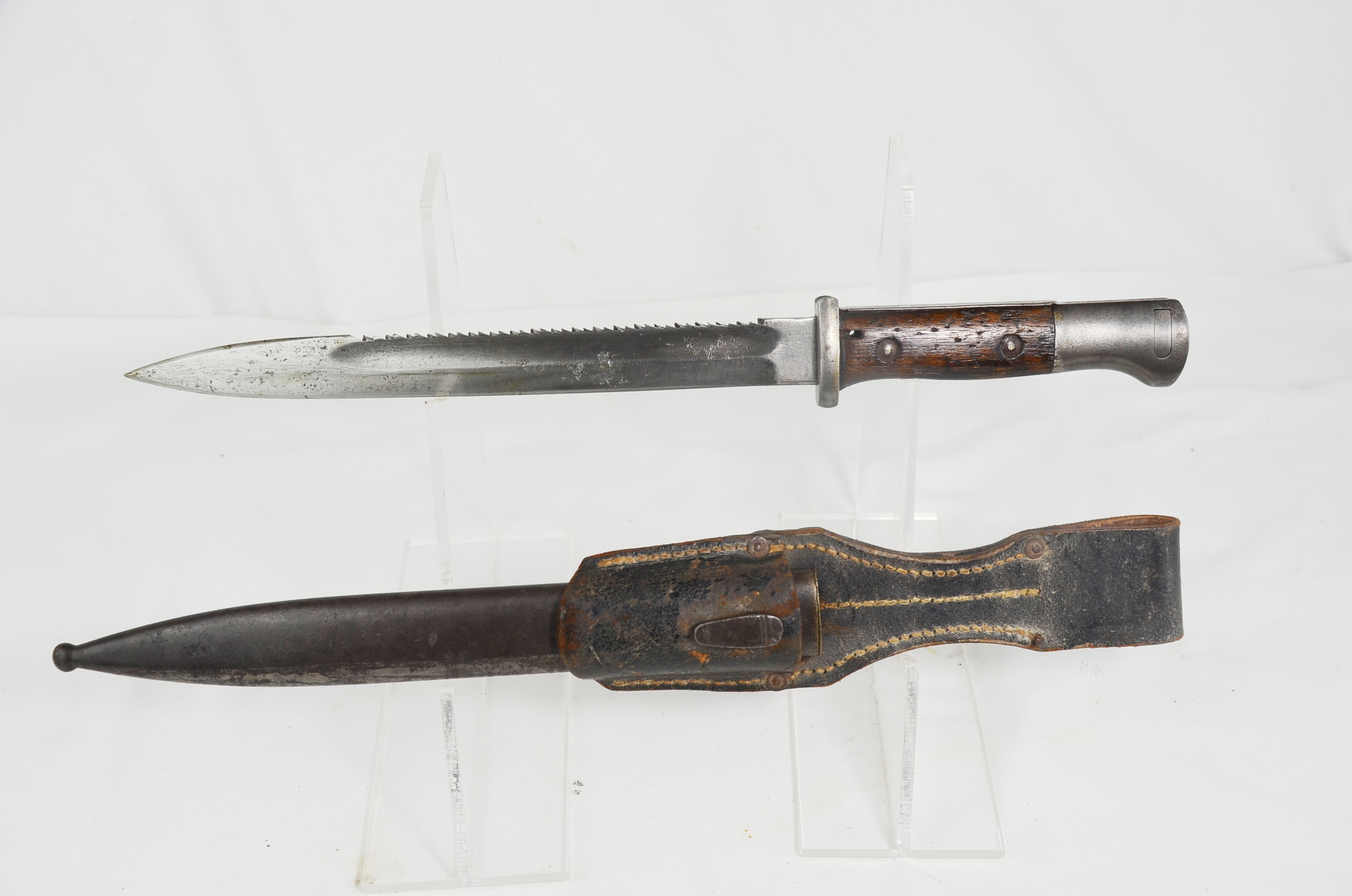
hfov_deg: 49.6
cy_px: 448
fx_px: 1462
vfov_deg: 34.1
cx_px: 676
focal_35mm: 39
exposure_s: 1/160
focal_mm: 26
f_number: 6.3
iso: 200
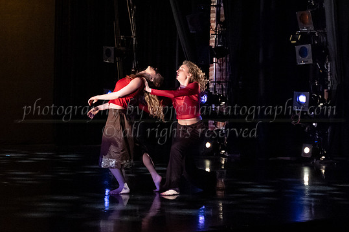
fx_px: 1027
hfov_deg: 19.3
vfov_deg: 12.9
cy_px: 62
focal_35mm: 106
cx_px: 202
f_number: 3.2
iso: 4000
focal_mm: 62
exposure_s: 1/320
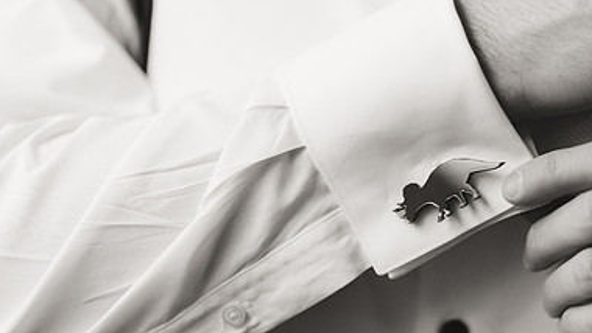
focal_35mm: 136
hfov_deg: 15.7
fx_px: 2135
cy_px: 275
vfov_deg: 8.9
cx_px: 449
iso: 1600
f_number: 2
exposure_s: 1/100
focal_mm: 85
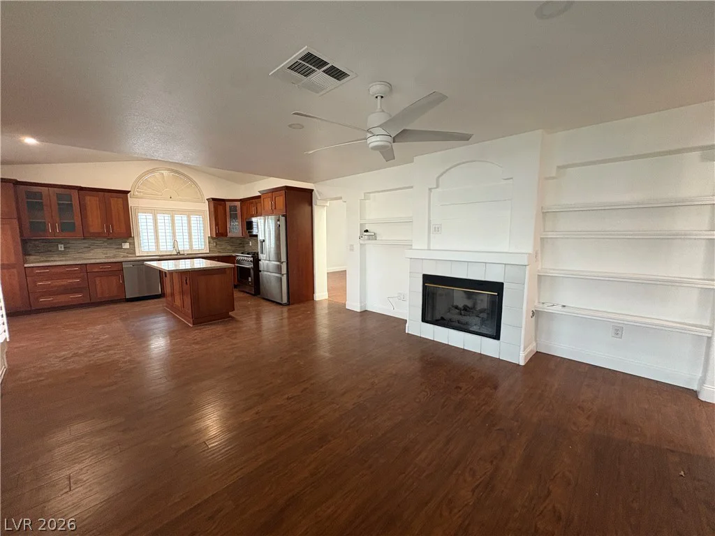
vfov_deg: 85.7
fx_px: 289
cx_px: 358
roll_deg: +0.3
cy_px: 268
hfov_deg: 102.1
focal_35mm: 14
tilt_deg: -7.2
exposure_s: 1/60
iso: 320
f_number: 2.2
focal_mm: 2.22
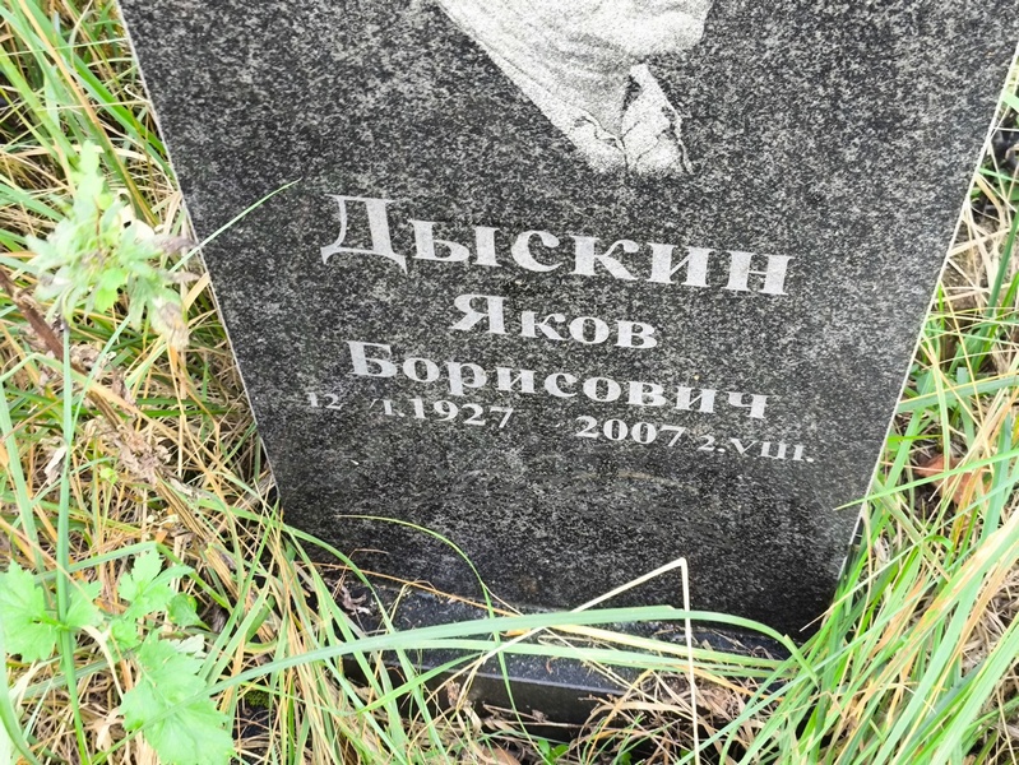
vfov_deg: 29.1
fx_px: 1473
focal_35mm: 50
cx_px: 510
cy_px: 382
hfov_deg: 38.2
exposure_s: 1/60
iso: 100
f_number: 1.7
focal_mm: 4.71
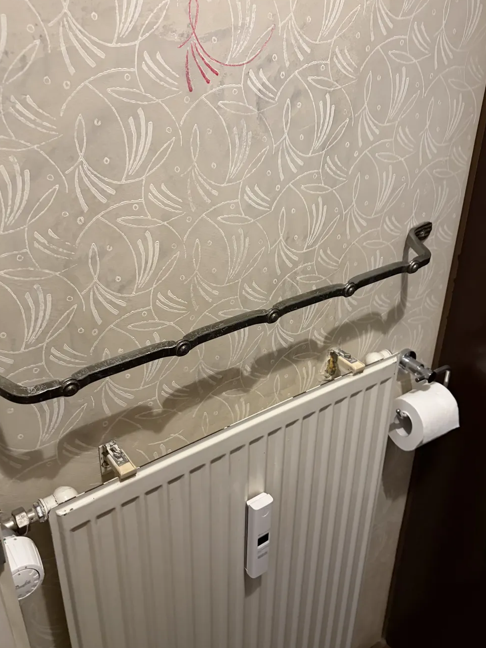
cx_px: 244
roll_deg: -1.7
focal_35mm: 32
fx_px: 599
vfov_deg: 56.7
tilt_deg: -26.9
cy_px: 296
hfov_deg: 44.2
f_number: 1.6
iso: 500
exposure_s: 1/33
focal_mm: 5.96
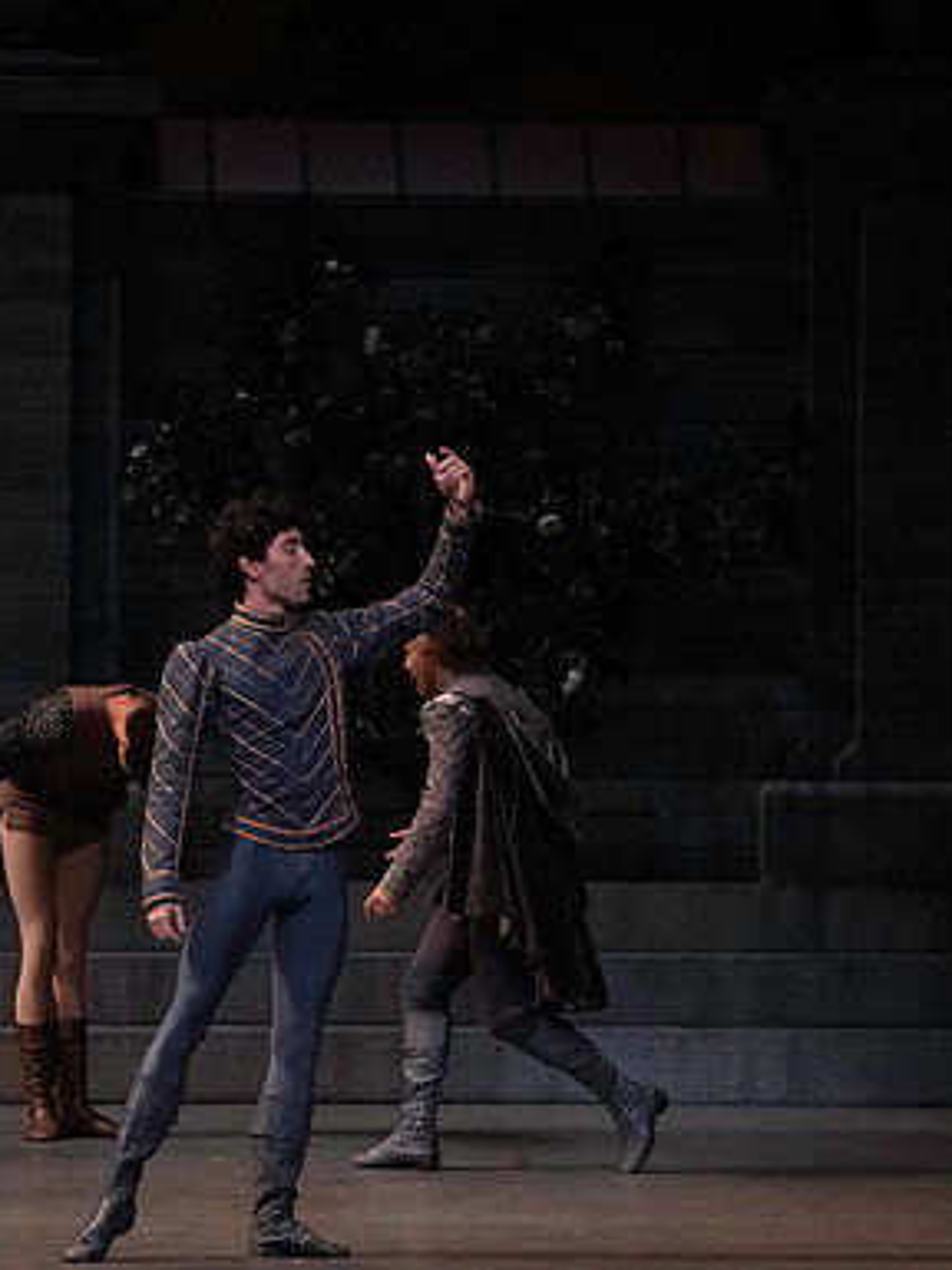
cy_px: 637
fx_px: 9791
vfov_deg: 7.4
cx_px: 476
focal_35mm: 267
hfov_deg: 5.6
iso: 16000
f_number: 11
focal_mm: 184
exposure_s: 1/400
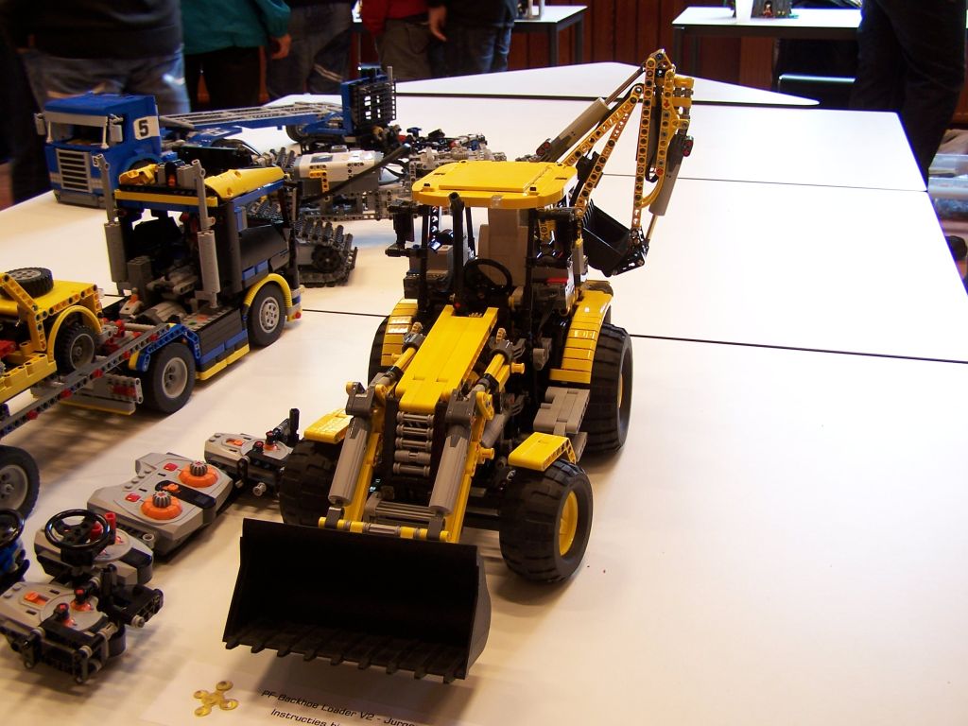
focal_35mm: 38
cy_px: 363
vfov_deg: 37.7
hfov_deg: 49.0
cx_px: 484
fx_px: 1063
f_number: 2.8
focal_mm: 6.3
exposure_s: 1/8
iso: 80
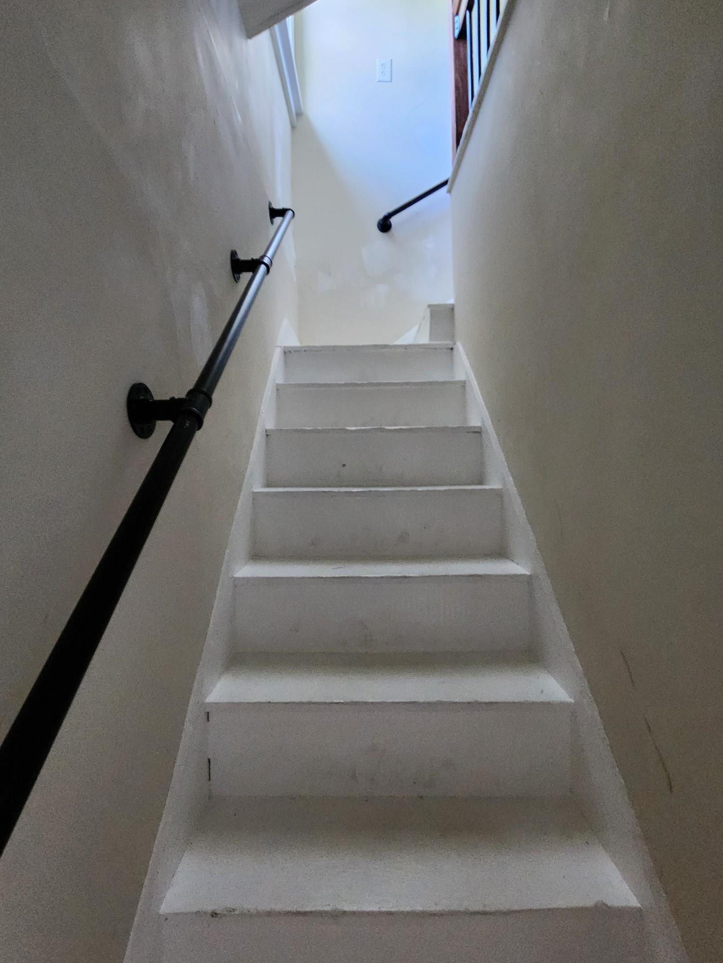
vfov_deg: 98.2
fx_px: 418
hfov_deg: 81.7
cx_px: 355
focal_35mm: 15
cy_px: 484
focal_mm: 2.2
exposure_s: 1/30
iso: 400
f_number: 2.2
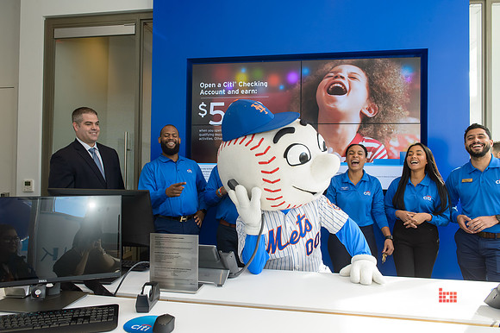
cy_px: 166
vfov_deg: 49.5
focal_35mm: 26
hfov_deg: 69.4
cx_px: 250
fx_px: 361
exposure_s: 1/200
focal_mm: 26
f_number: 6.3
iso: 1000
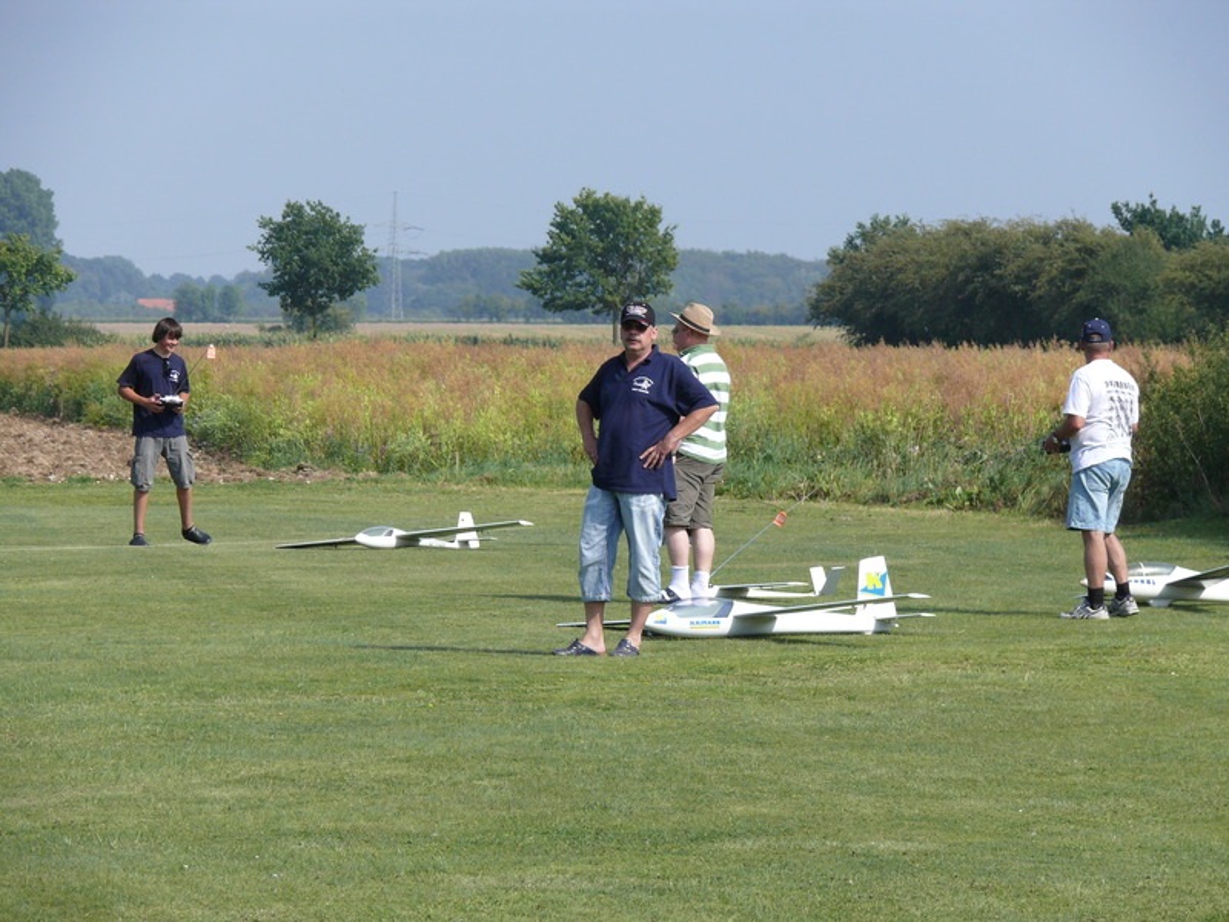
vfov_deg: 7.1
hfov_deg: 9.5
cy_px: 461
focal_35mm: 209
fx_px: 7420
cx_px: 614
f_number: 4.5
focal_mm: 44.2
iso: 100
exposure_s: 1/800
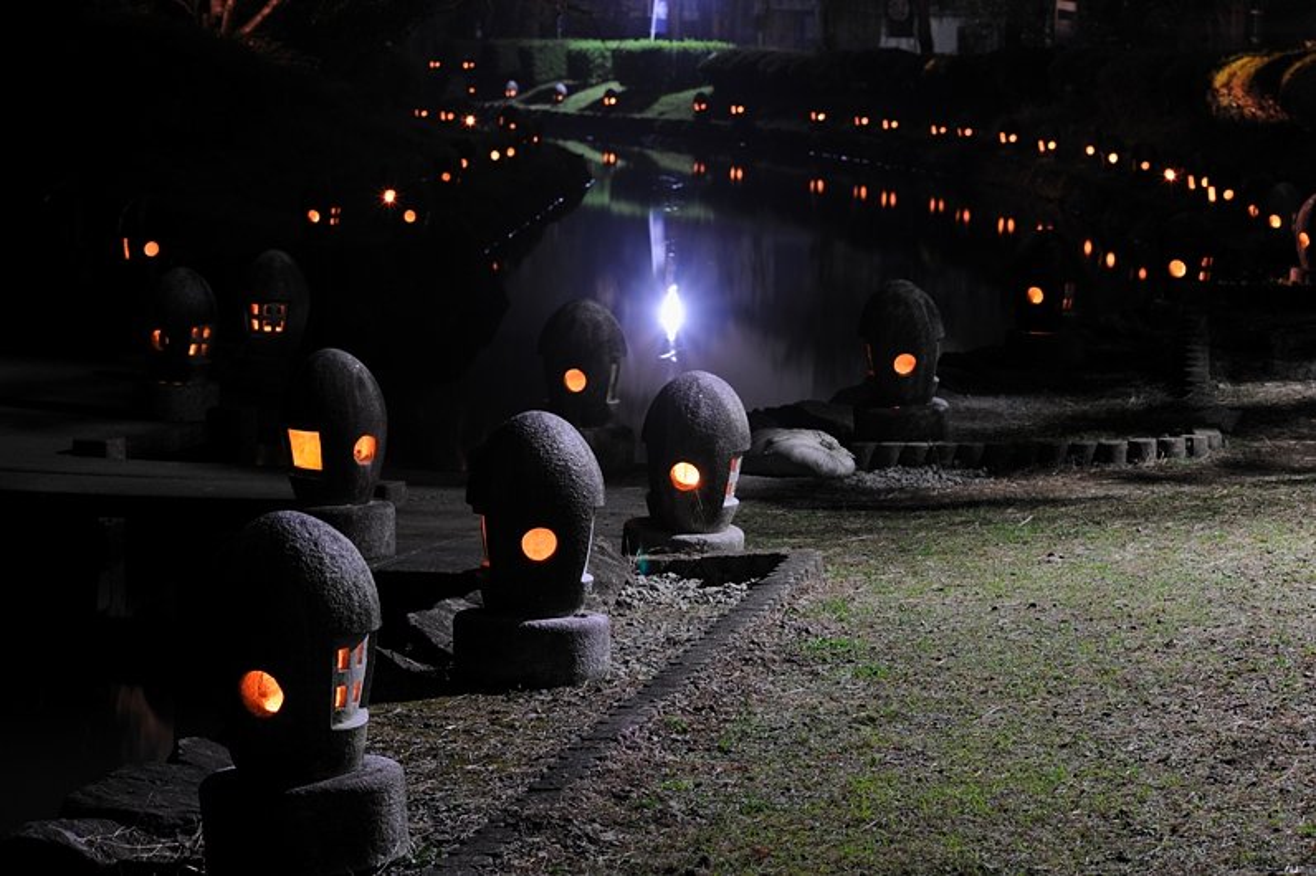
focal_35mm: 105
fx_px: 3837
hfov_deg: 19.5
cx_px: 658
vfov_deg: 13.0
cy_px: 438
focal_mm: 105
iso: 250
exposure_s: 30
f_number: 11
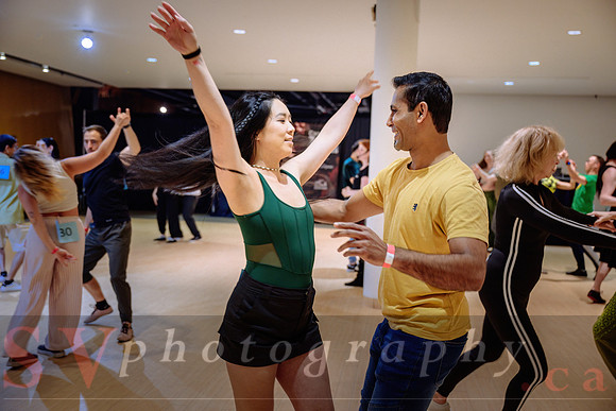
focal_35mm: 34
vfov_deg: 38.9
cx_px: 308
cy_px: 206
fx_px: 582
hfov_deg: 55.8
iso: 1600
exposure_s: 1/125
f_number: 2.8
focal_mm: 34
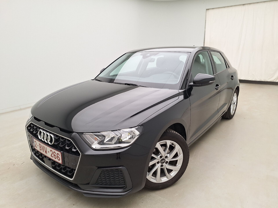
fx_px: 185
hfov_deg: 73.9
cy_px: 104
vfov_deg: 58.9
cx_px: 139
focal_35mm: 23
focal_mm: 5.54
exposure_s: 1/100
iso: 50
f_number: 1.8
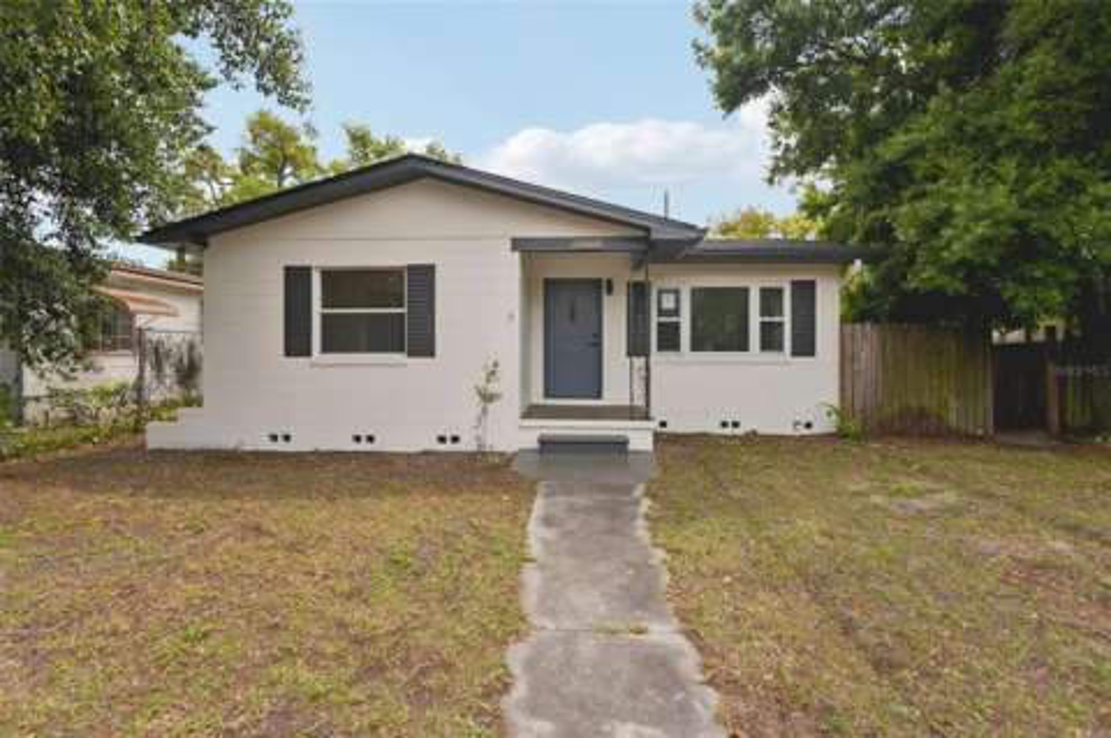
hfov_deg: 93.3
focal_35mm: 17
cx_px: 556
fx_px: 524
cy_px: 369
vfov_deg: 70.3
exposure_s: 1/1600
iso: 400
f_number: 8
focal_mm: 17
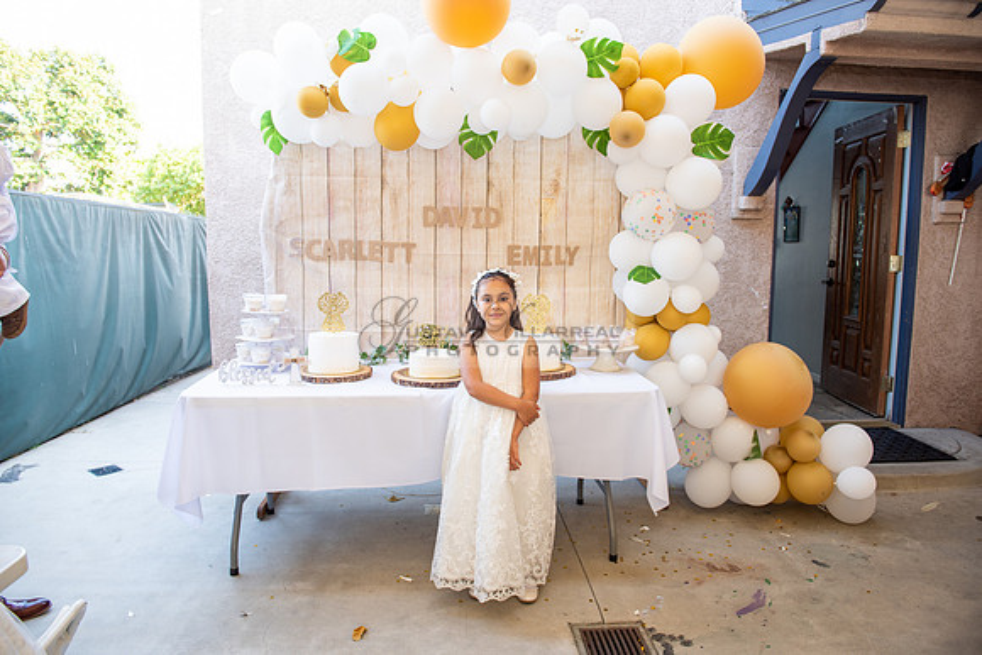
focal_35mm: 24
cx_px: 491
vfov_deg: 53.2
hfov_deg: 73.7
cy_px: 328
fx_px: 655
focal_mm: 24
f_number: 4
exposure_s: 1/80
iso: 200
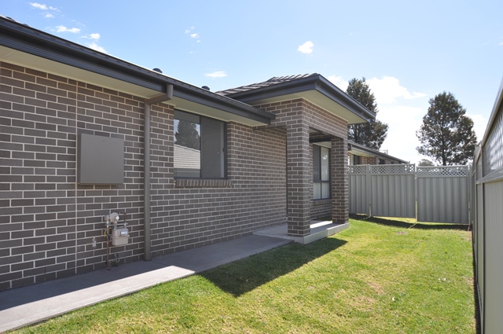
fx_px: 335
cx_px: 252
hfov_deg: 73.8
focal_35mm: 24
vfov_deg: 53.0
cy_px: 167
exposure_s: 1/320
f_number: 9
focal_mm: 16
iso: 200
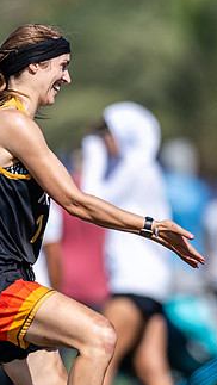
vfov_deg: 2.1
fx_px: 10717
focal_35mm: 1049
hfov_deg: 1.2
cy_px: 218
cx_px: 339
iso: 100
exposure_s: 1/3200
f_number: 2.8
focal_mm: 400
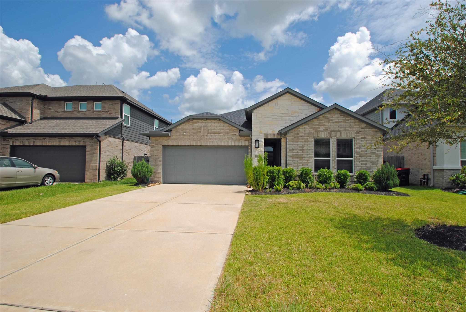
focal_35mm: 17
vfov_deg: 69.8
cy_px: 156
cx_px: 233
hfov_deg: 92.4
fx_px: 224
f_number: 9
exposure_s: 1/320
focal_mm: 11.5
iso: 100
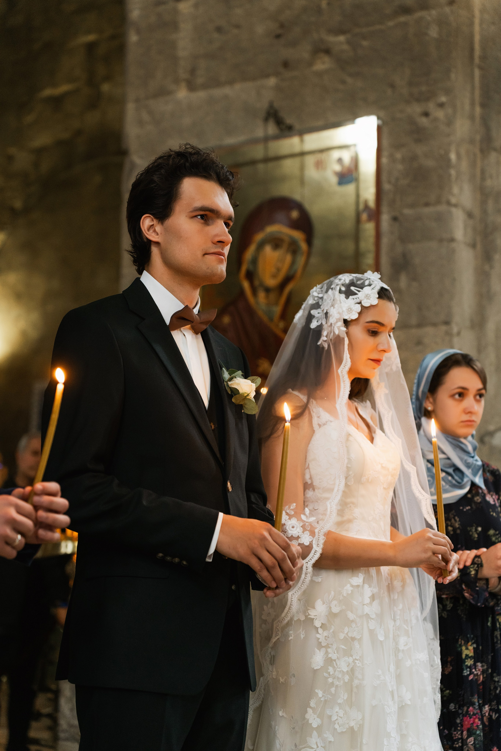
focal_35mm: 67
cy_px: 376
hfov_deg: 20.3
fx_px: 1399
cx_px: 250
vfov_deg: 30.1
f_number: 3.2
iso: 2500
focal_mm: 67
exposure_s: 1/100
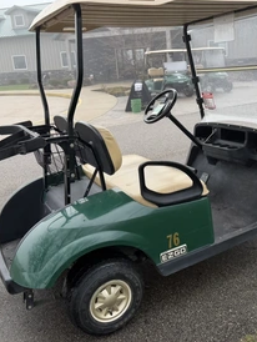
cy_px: 166
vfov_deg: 52.6
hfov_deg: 40.7
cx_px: 143
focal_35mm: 35
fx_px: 346
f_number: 1.78
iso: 80
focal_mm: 6.76
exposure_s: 1/649
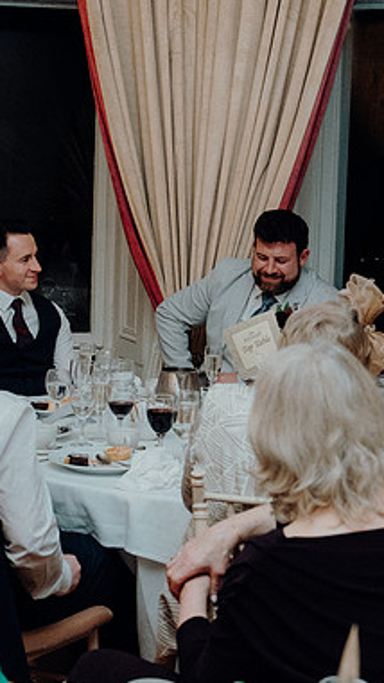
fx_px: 1504
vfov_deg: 25.6
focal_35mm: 83
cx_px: 74
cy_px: 340
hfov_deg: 14.5
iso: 2500
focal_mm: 35
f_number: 3.5
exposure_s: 1/160
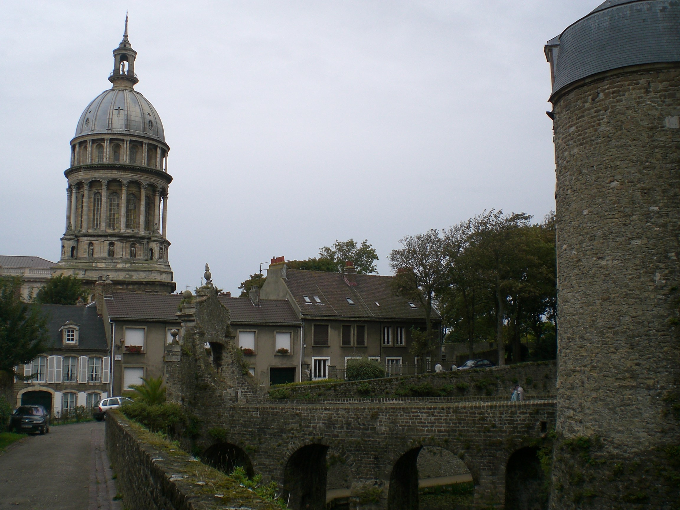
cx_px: 340
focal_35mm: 38
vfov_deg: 37.7
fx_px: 746
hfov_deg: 49.0
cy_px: 255
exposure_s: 1/400
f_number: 4.4
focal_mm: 6.3
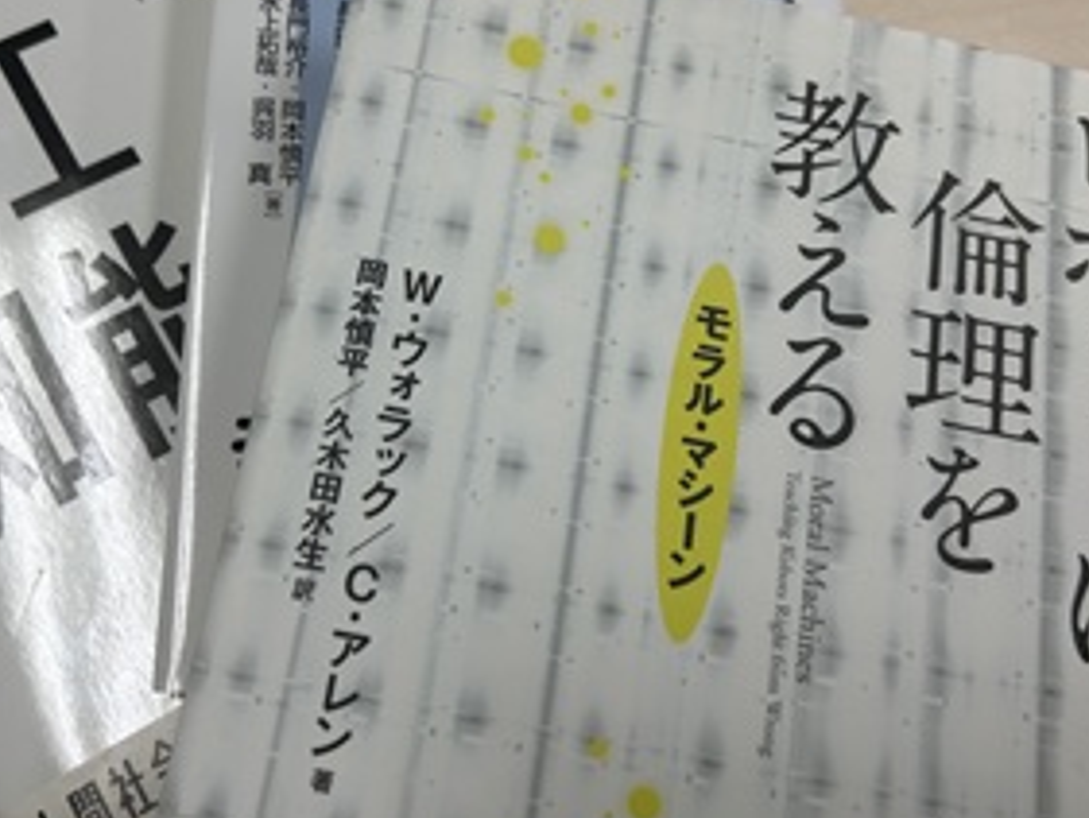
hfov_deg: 50.0
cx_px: 465
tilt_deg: -70.1
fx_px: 1164
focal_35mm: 37
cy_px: 337
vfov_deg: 38.6
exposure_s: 1/148
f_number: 1.5
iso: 32
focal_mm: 5.7
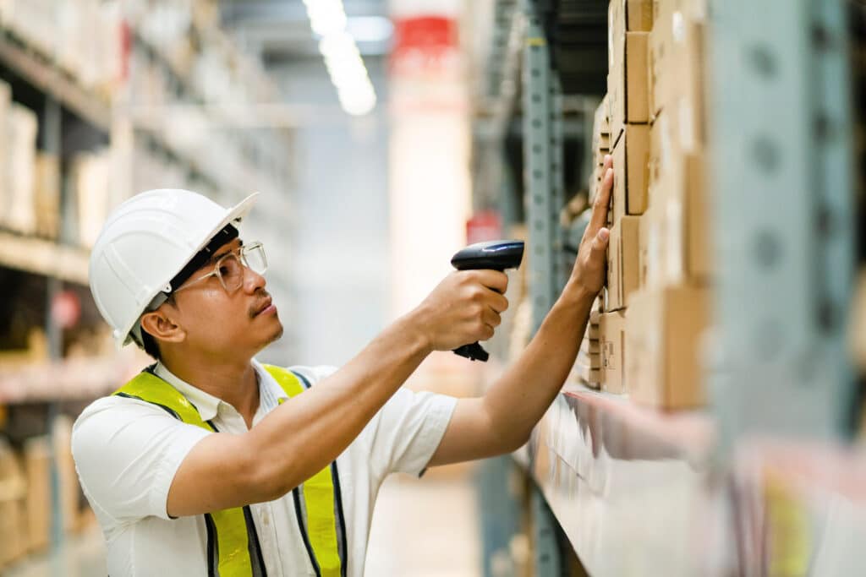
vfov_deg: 16.1
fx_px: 2045
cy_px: 288
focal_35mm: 85
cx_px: 433
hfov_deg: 23.9
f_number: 1.8
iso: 400
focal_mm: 85
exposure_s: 1/125
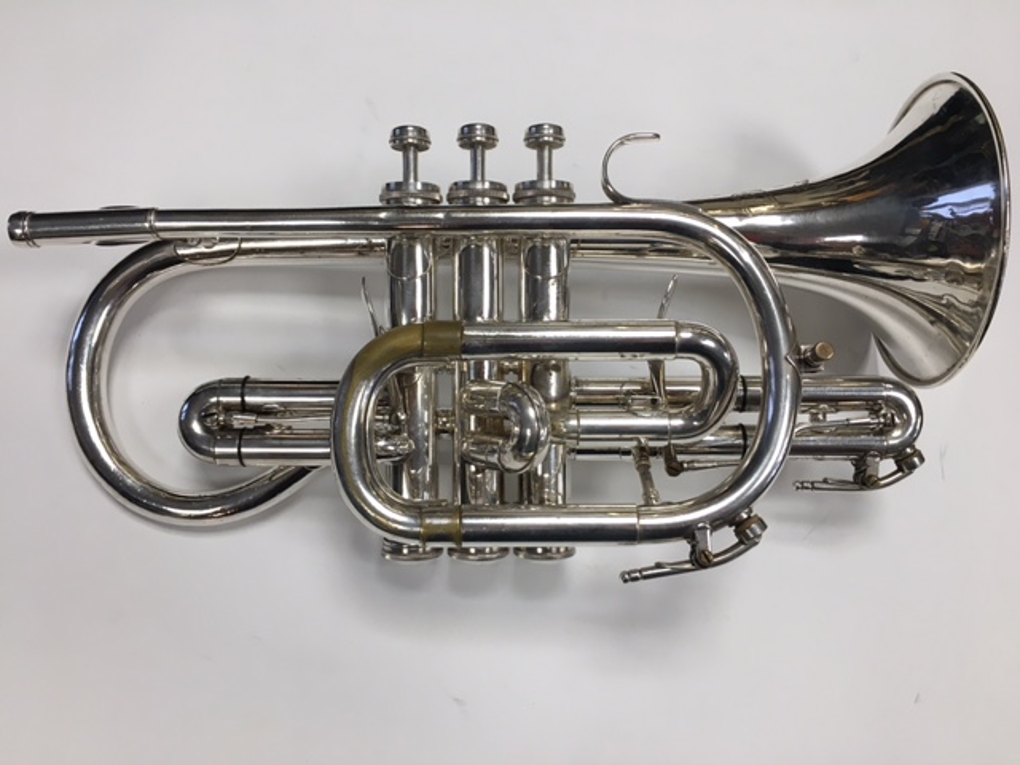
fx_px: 855
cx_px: 510
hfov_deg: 61.7
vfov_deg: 48.2
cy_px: 382
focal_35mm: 29
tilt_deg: -69.5
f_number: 2.2
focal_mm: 4.15
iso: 40
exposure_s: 1/33
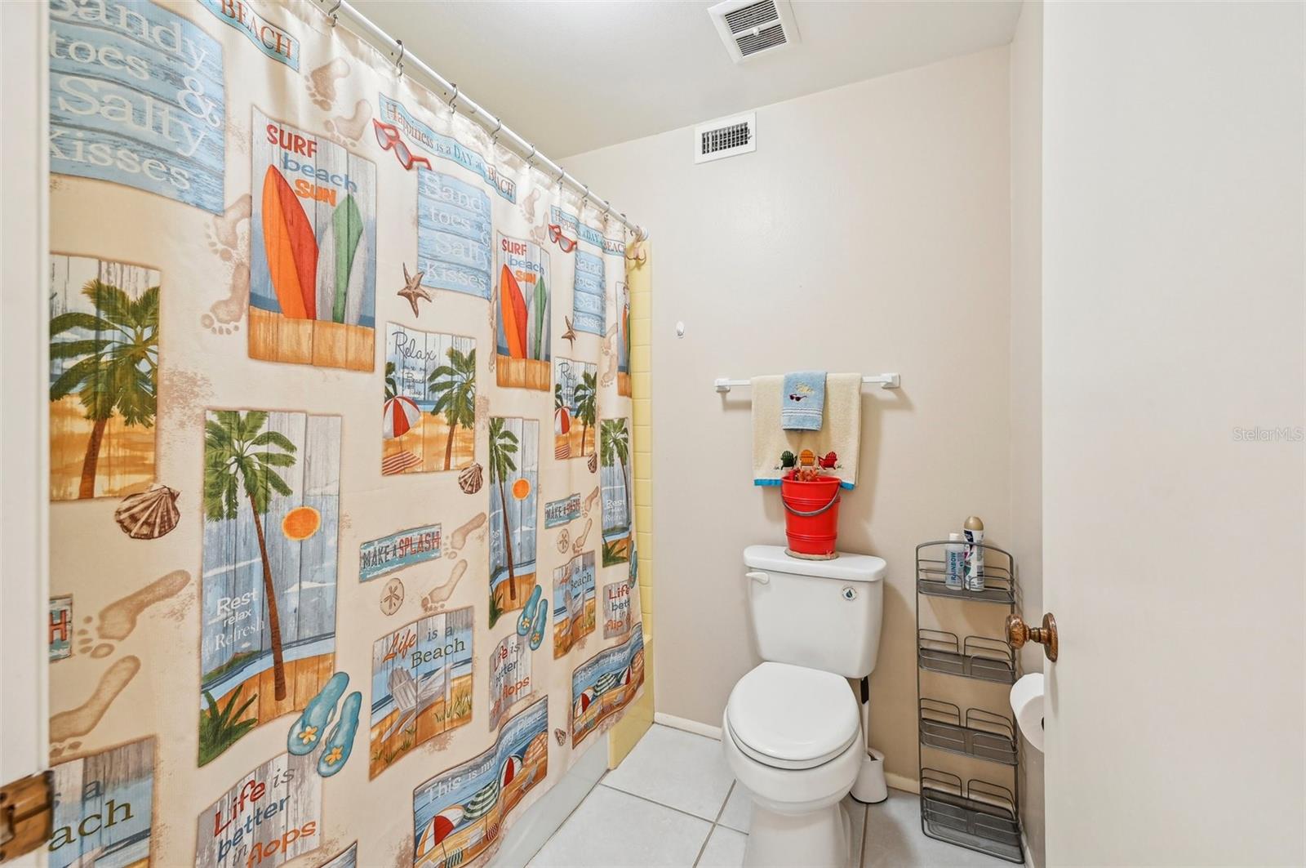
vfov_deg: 81.1
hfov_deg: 104.3
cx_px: 653
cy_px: 434
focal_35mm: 14
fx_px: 507
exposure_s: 1/10
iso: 400
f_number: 8
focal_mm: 14
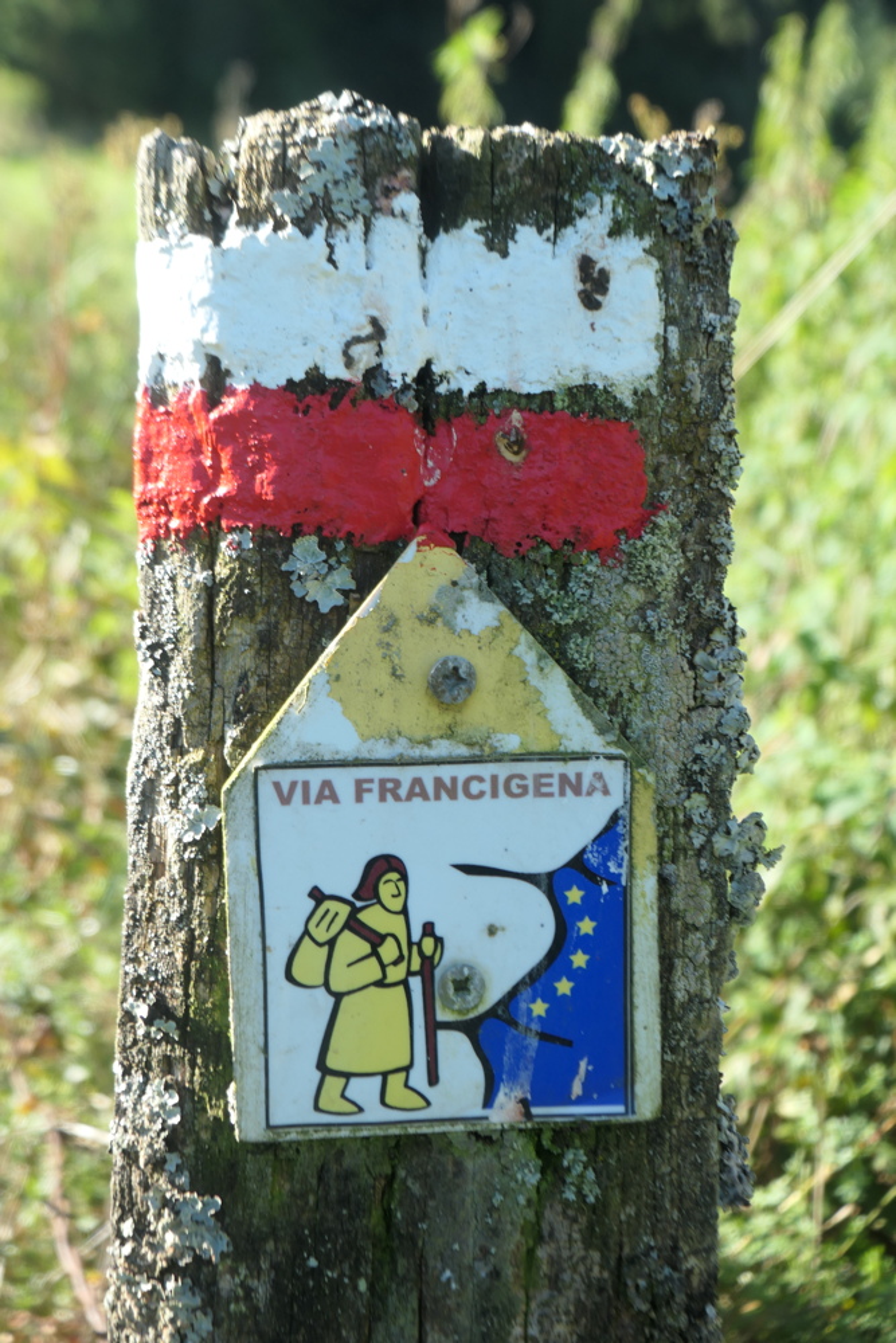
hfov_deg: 28.7
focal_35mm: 47
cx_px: 448
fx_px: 1754
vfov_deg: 41.9
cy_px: 672
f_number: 4.1
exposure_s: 1/250
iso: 200
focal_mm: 17.1
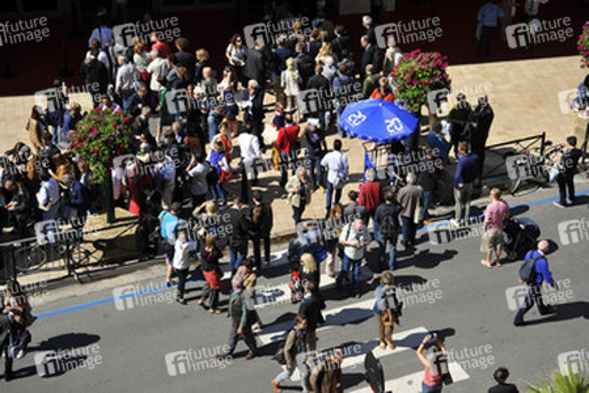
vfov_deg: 14.4
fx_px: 1554
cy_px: 196
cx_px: 294
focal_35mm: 95
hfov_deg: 21.5
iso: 200
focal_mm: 95
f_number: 9
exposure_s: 1/320
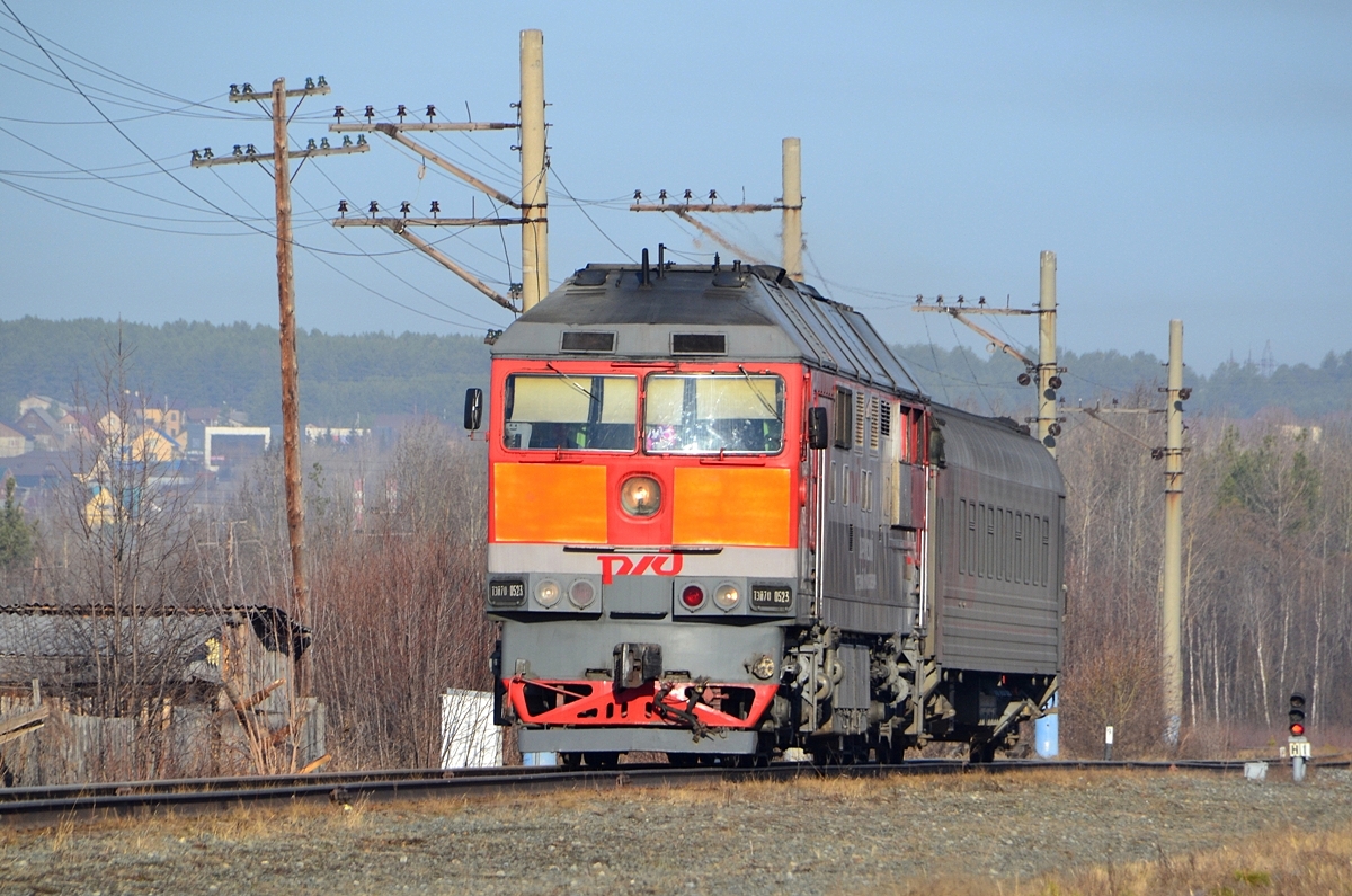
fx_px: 14055
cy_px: 448
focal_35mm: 375
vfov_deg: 3.7
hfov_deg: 5.5
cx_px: 676
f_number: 11
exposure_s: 1/500
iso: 400
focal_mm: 250
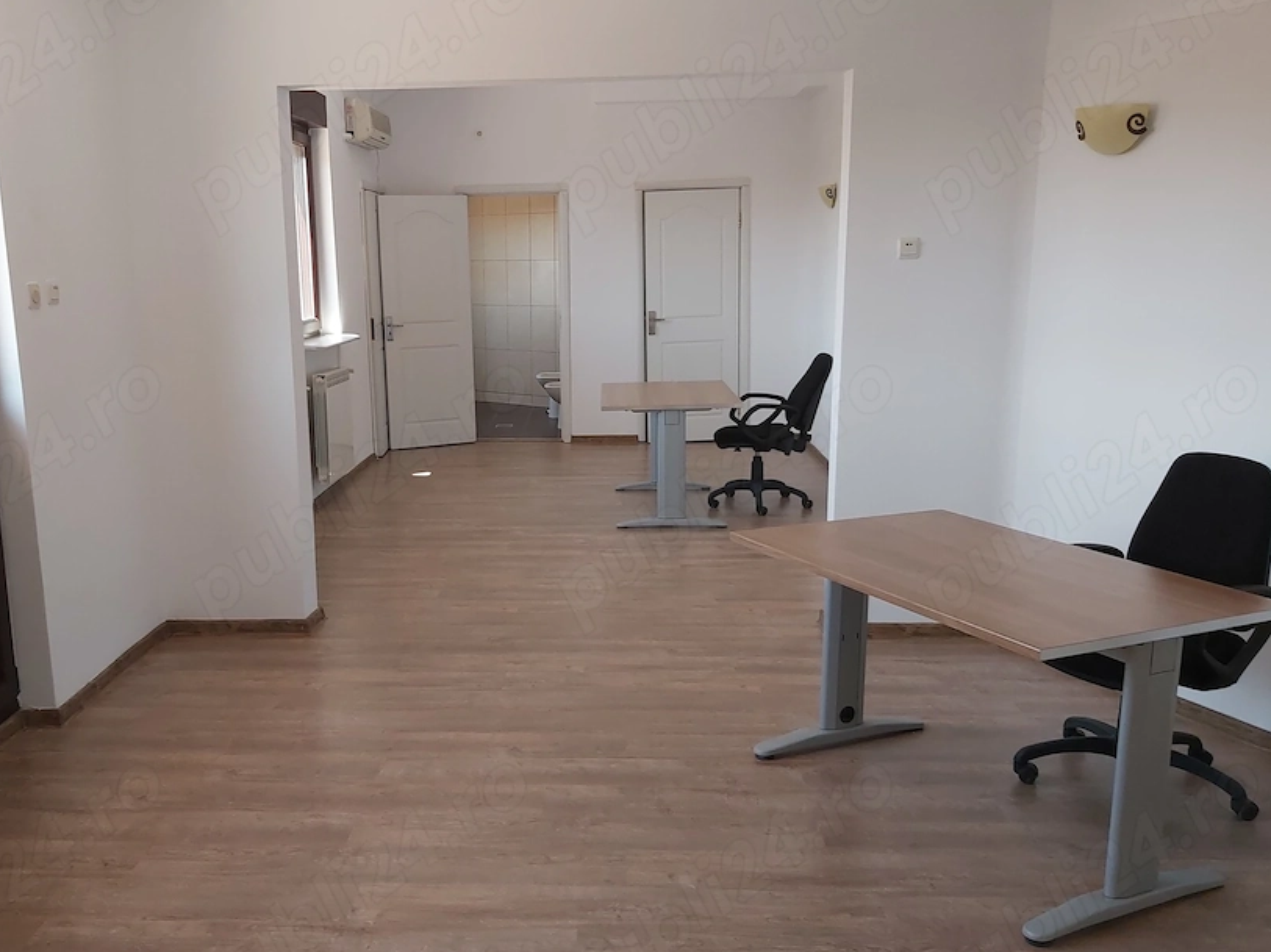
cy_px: 517
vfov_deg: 44.1
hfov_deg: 56.6
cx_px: 541
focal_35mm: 32
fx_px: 1174
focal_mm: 3.92
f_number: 1.7
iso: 100
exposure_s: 1/50
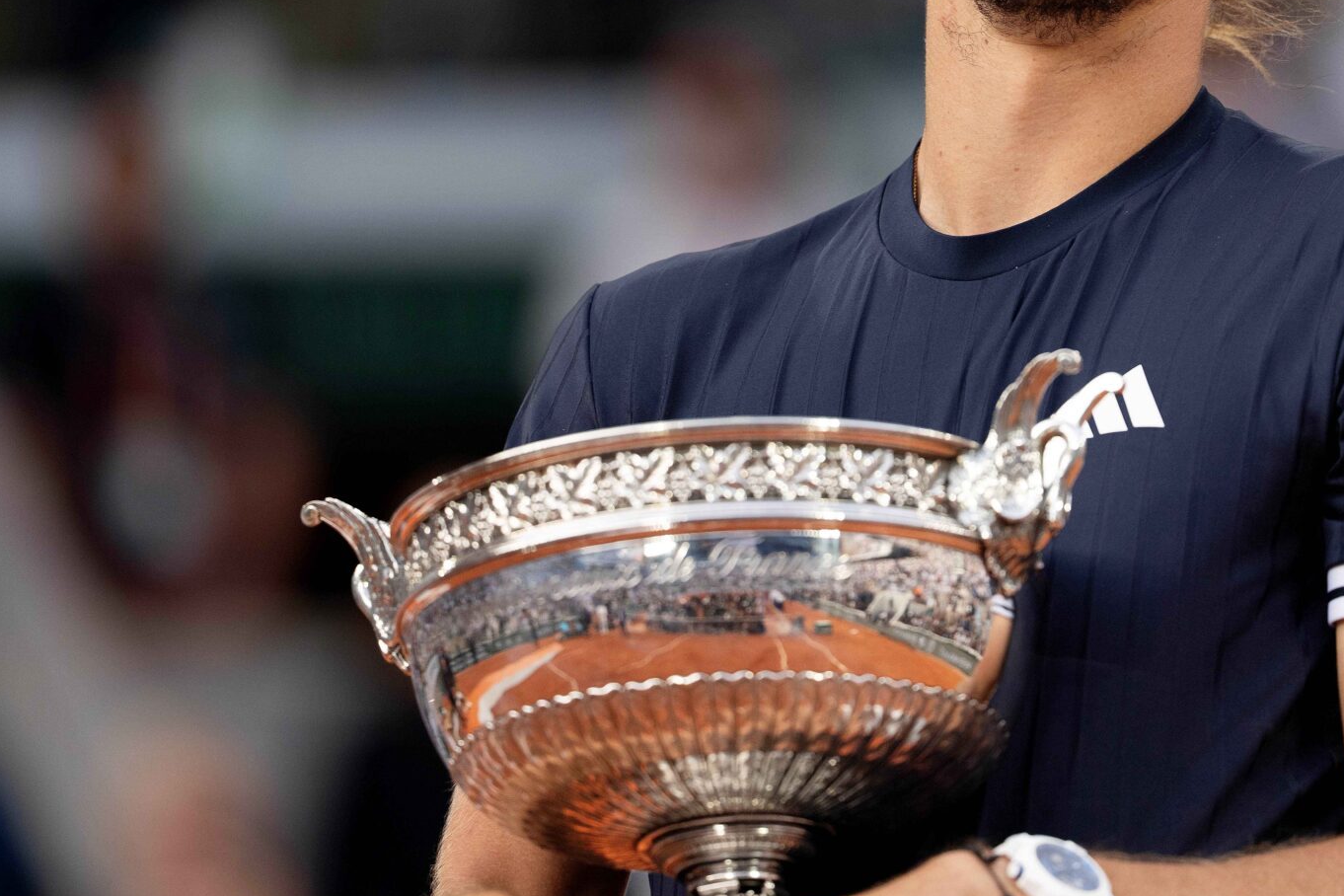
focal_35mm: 564
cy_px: 231
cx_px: 799
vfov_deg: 2.4
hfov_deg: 3.7
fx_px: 21054
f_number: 2.8
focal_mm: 300
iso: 320
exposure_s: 1/1000
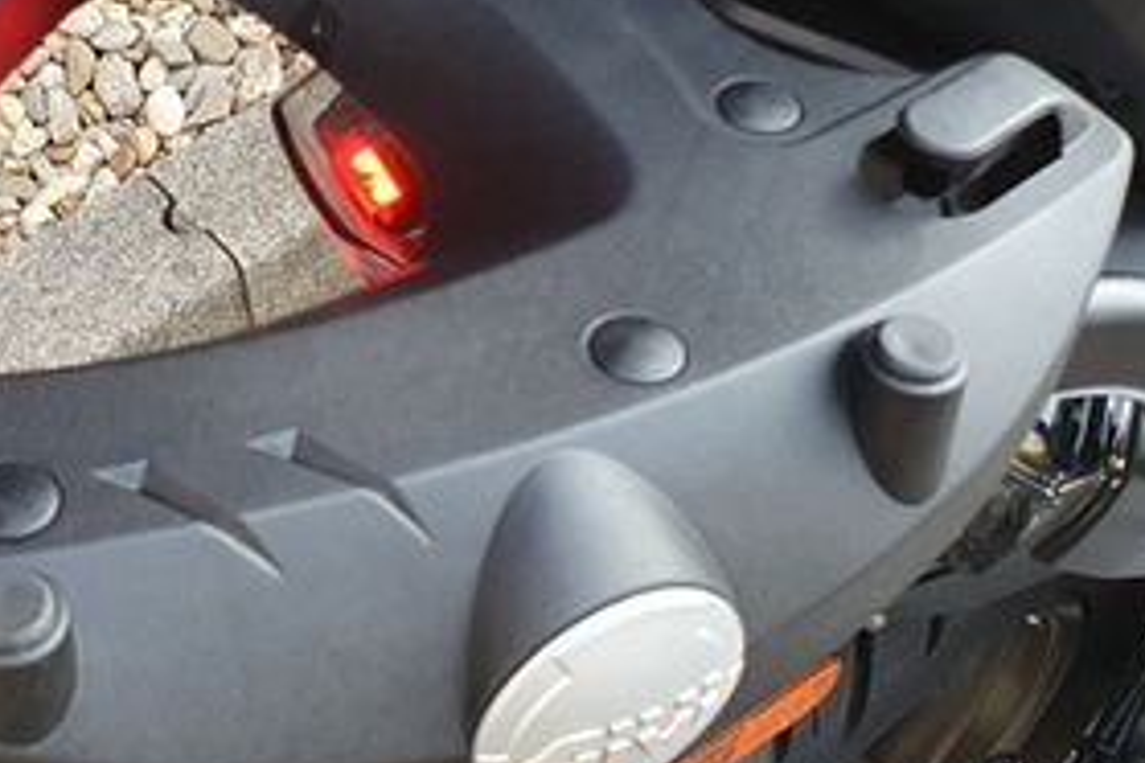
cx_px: 181
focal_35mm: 62
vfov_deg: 21.9
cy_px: 295
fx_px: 1972
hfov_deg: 31.3
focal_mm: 4.32
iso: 125
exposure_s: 1/120
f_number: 2.4
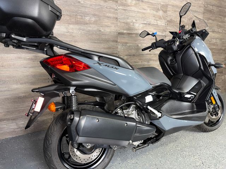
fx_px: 157
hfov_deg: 71.6
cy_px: 84
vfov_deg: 56.8
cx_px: 113
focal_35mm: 24
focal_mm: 6.76
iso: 80
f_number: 1.78
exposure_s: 1/15
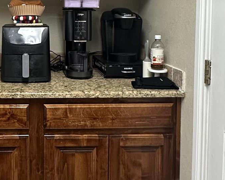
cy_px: 25
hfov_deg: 37.2
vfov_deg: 30.9
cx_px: 26
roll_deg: -0.2
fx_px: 313
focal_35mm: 47
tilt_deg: -2.7
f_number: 2.2
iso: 500
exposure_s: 1/60
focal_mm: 2.22
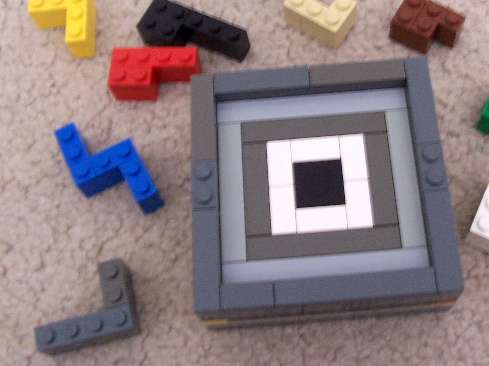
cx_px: 308
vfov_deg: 28.4
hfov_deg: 37.2
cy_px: 131
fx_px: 721
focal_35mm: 51
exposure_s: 1/8
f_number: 2.8
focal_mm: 6
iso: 140
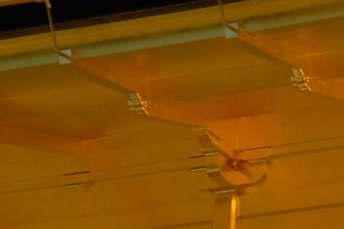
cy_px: 236
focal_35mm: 413
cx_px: 701
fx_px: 3946
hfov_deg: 4.9
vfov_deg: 3.3
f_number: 4
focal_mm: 40.7
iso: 100
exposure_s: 1/800
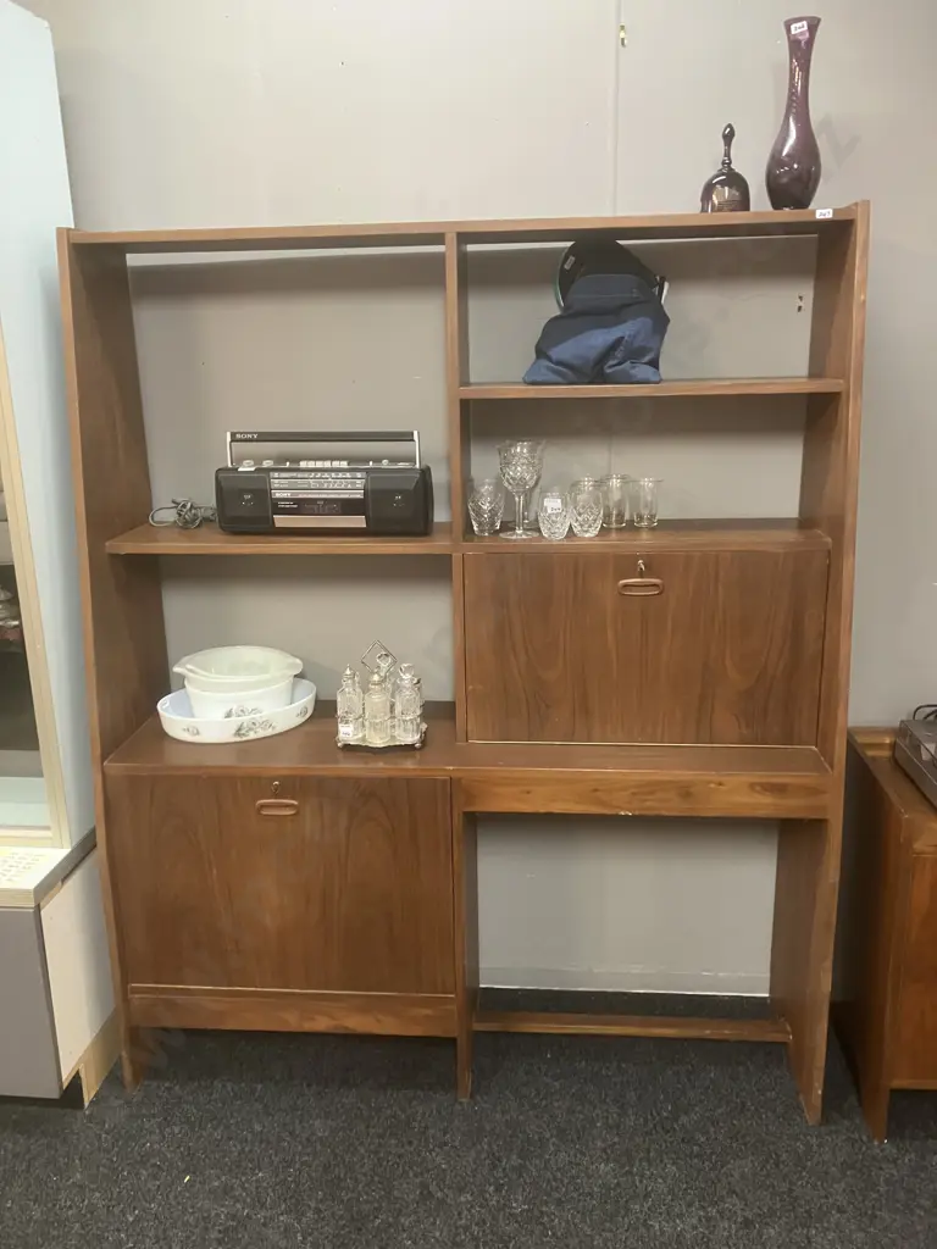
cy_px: 624
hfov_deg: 49.7
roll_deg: +0.5
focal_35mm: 28
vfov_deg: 63.4
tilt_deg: -13.9
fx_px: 1011
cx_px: 468
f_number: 1.8
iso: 320
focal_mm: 3.99
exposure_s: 1/33
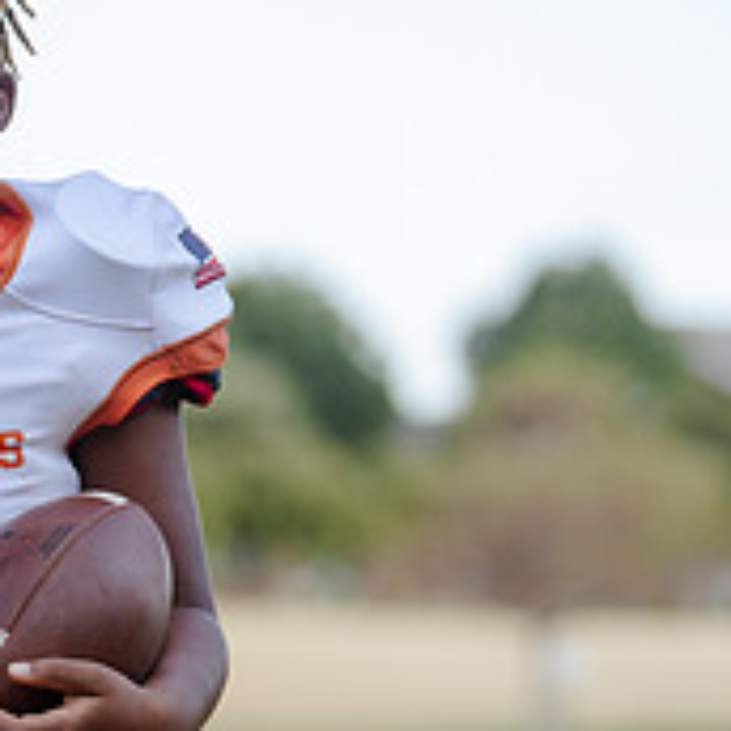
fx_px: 7669
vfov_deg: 5.5
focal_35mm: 321
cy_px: 499
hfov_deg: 5.4
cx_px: -98
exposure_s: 1/320
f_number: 3.2
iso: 125
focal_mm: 112
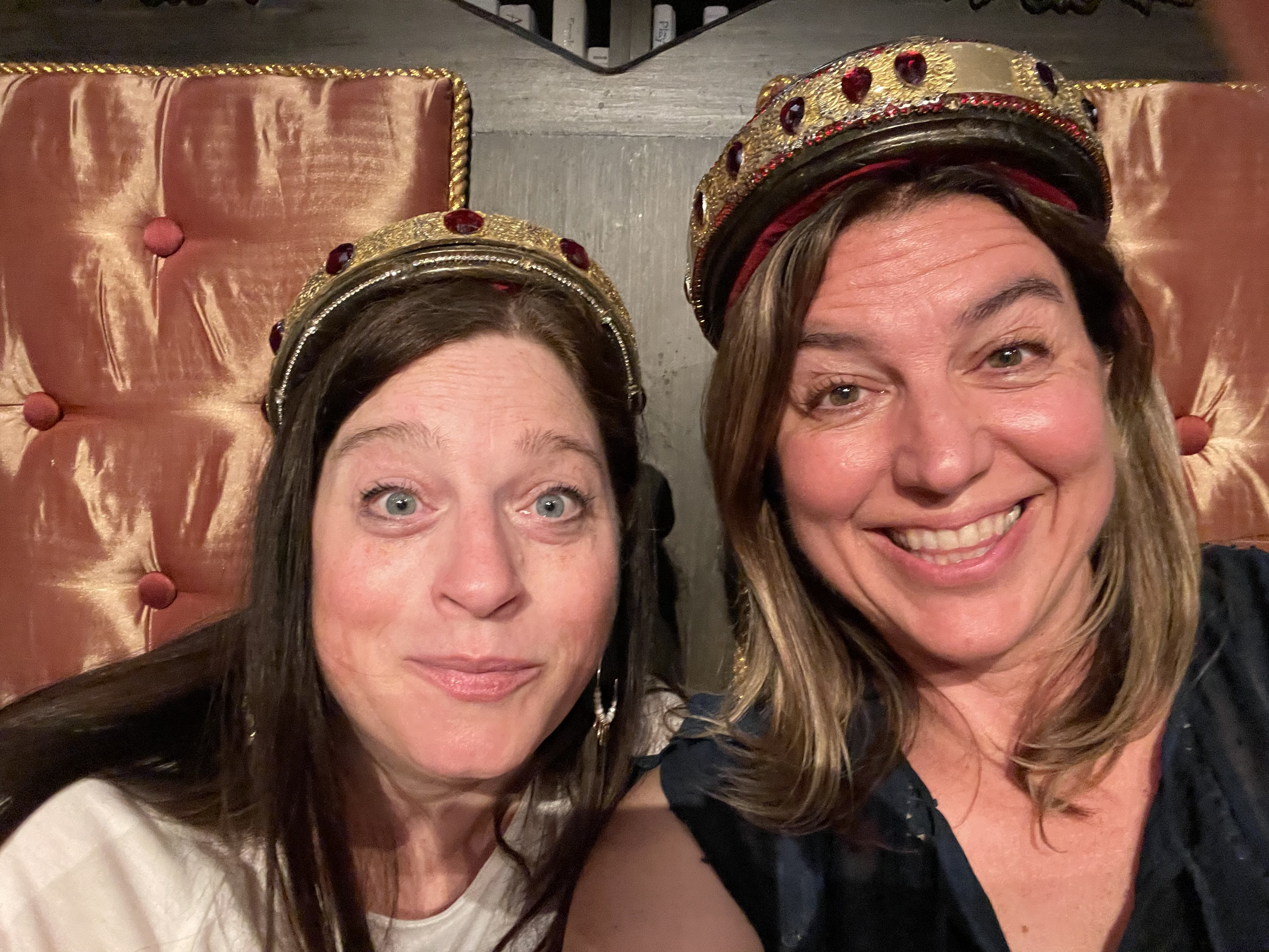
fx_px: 843
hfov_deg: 73.9
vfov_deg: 58.9
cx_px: 634
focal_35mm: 23
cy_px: 476
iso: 640
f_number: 2.2
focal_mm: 2.71
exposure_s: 1/30
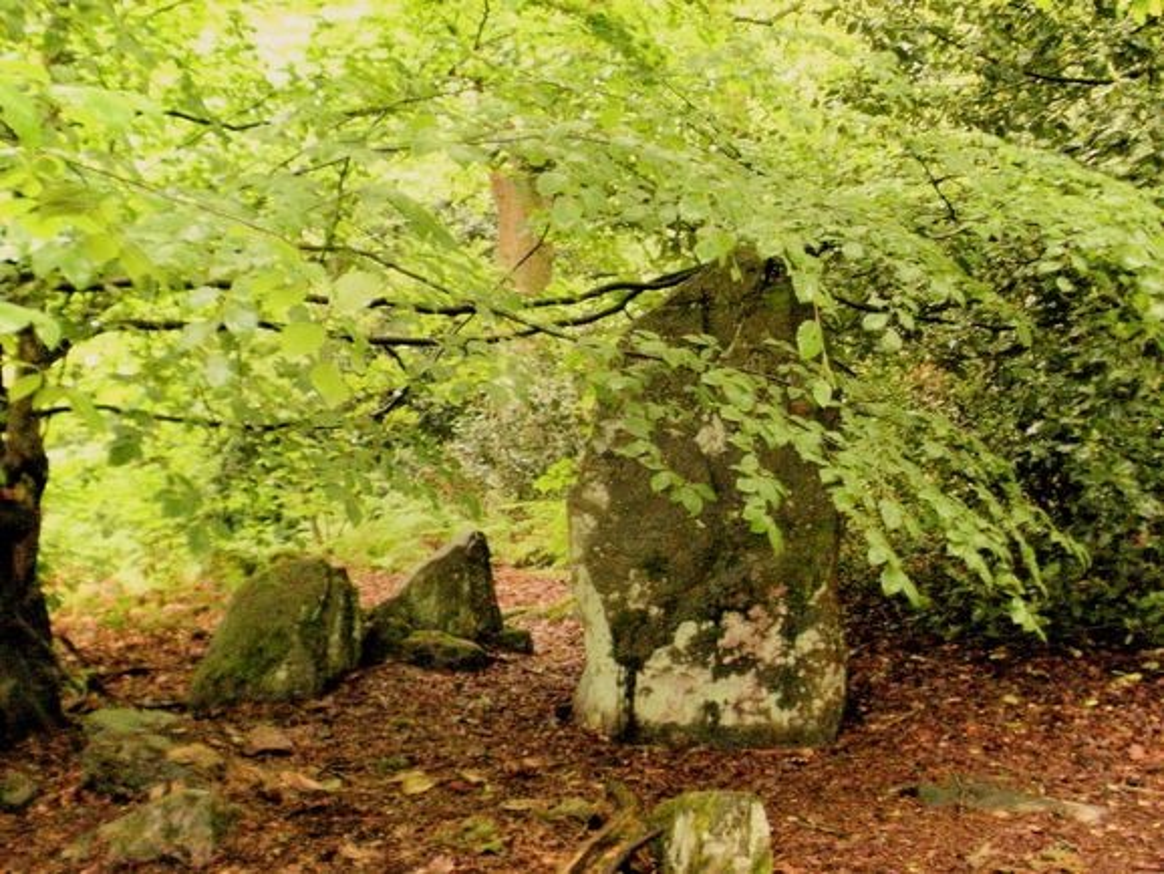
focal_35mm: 52
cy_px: 437
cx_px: 582
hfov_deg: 36.8
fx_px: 1749
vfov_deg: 28.1
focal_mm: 9.1
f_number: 4.4
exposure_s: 1/40
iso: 800
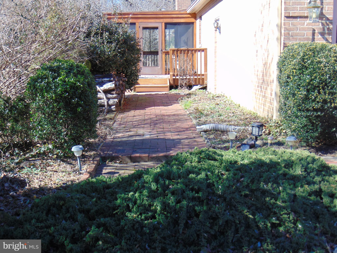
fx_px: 487
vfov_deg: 29.1
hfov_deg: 38.2
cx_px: 168
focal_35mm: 50
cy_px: 126
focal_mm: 9
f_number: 3.5
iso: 80
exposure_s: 1/200
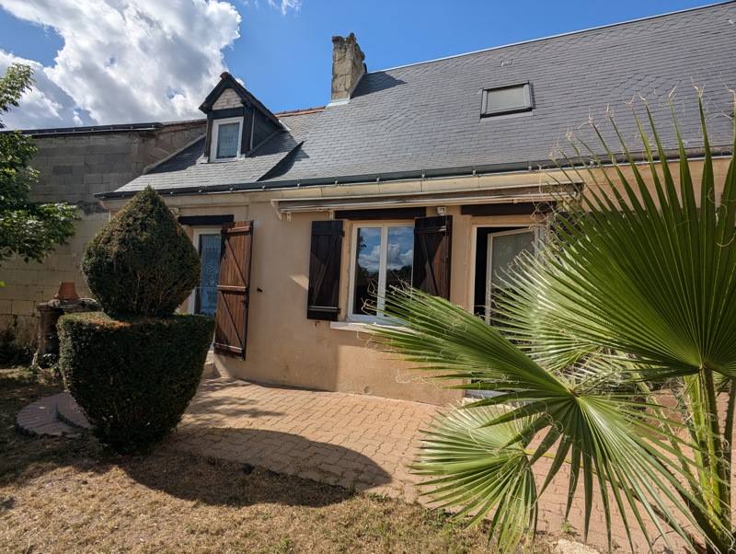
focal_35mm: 16
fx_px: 341
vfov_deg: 78.2
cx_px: 368
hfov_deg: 94.4
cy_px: 277
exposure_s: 1/2212
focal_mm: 2.35
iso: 36
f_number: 2.2
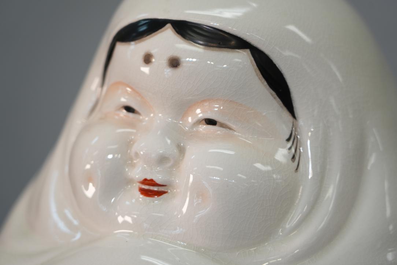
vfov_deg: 13.0
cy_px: 132
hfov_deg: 19.5
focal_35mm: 105
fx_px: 1158
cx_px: 198
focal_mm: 105
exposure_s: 1/125
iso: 400
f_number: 4
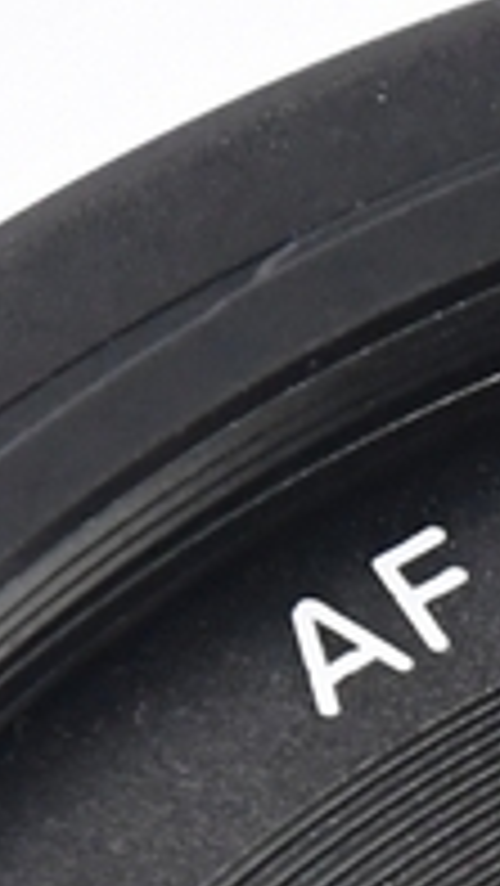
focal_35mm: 1278
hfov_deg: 1.0
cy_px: 1862
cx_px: 1423
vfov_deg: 1.7
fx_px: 30084
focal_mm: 80
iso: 2000
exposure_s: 1/160
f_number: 7.1
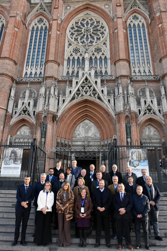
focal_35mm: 27
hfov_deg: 47.9
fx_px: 188
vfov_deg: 67.4
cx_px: 84
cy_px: 126
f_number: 9
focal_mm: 18
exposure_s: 1/320
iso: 1600
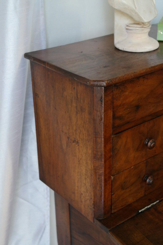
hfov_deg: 23.4
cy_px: 122
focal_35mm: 58
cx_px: 82
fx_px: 394
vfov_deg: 34.5
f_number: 5.6
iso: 1600
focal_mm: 38
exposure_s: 1/30
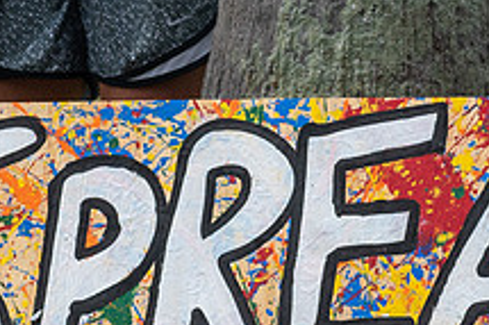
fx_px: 13410
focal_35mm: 988
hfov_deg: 2.1
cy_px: -65
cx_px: 159
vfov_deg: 1.4
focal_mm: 122
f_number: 7.1
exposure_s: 1/800
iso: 200
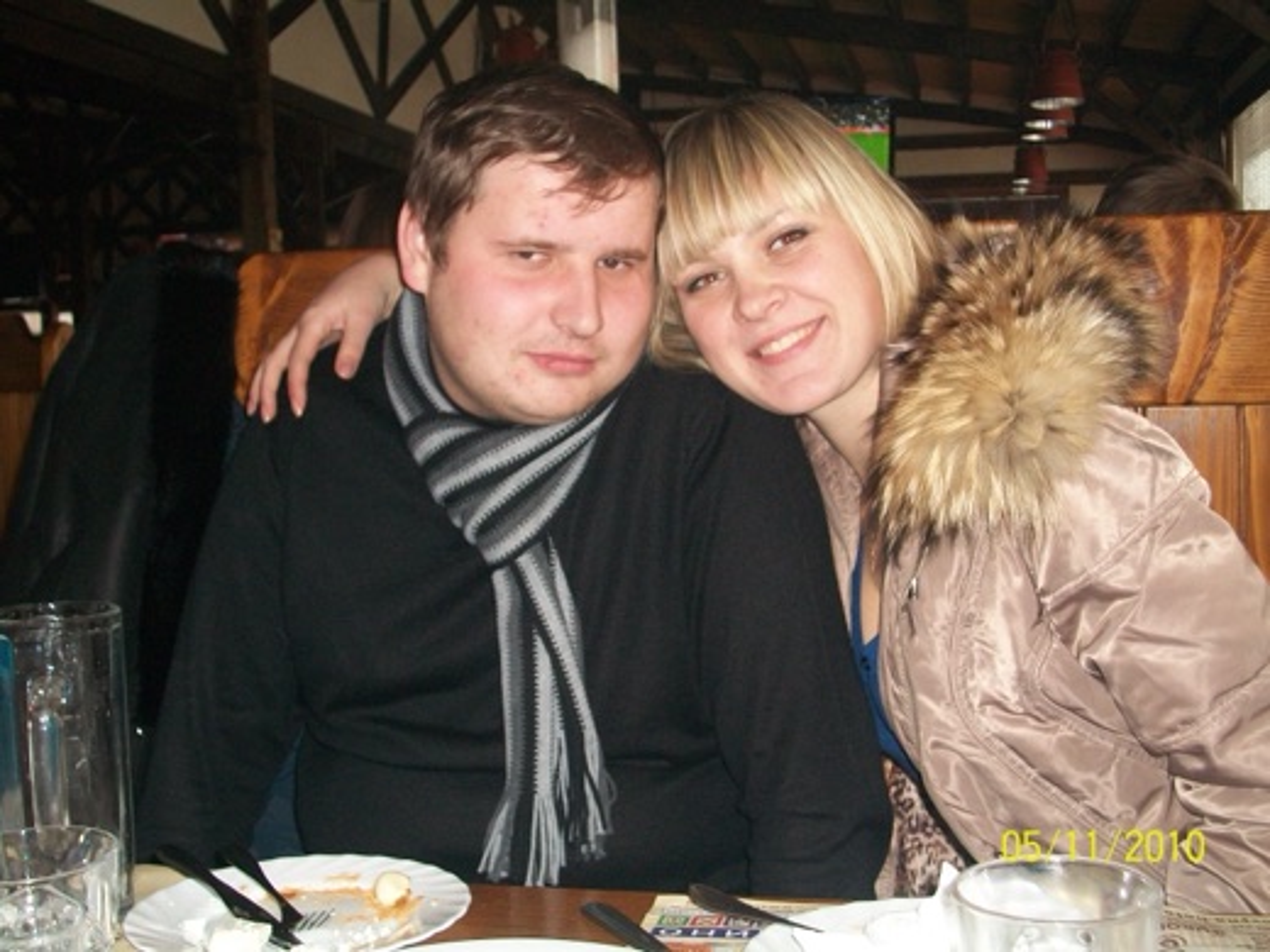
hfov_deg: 44.8
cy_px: 476
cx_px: 635
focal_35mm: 42
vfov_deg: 34.3
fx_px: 1541
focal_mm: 7.1
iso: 120
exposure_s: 1/60
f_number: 3.2
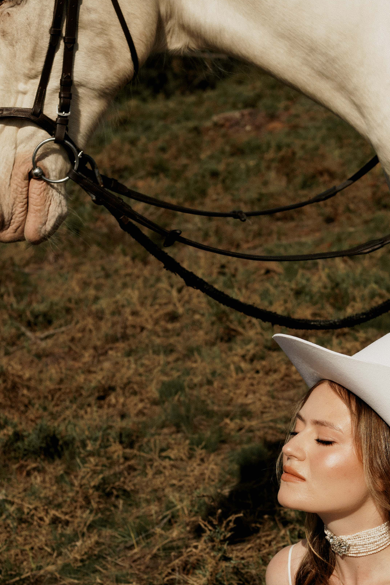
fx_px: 1803
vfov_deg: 18.4
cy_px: 406
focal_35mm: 111
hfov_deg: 12.3
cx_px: 272
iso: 200
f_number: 5
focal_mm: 45
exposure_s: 1/2500
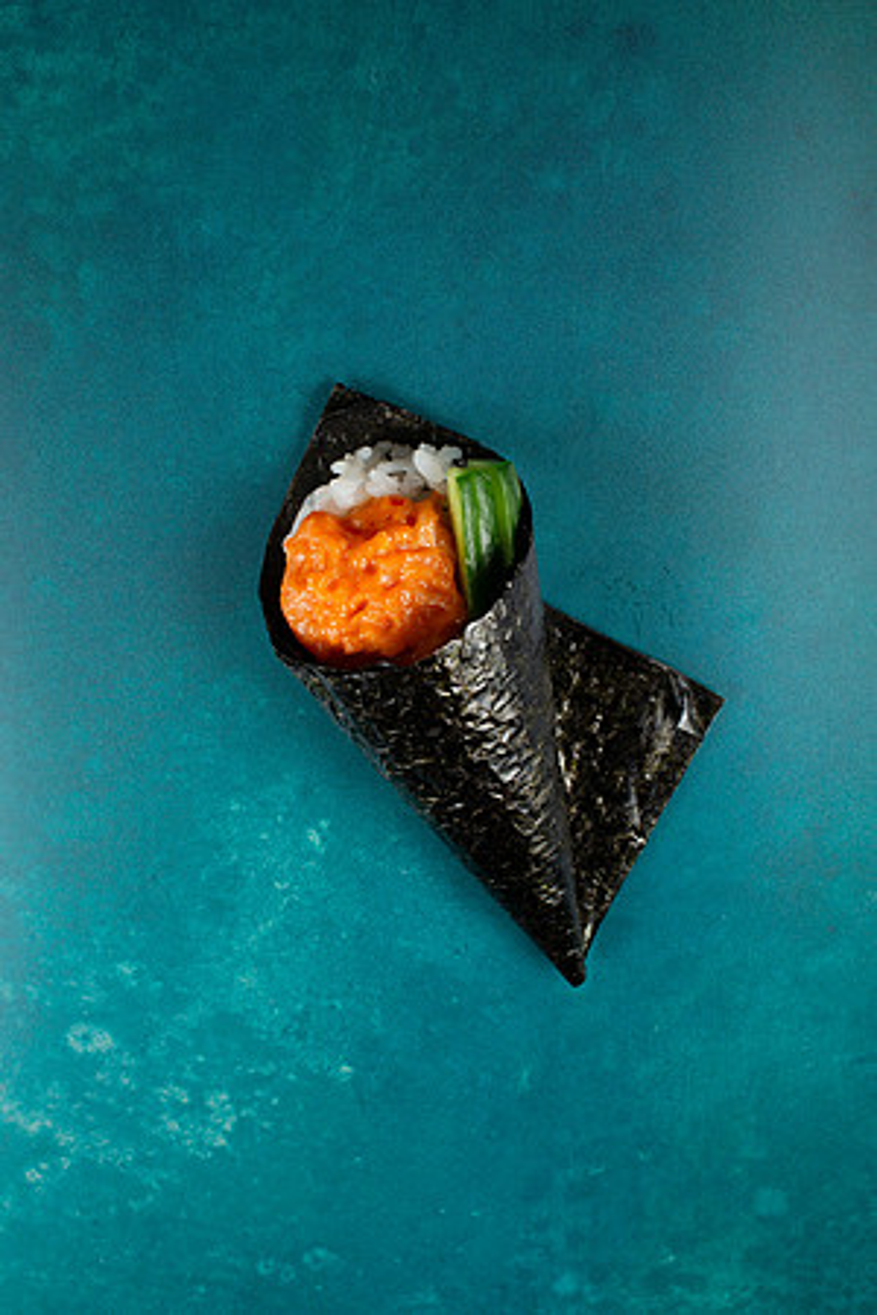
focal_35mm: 50
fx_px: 1827
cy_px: 658
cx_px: 438
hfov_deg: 27.0
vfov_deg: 39.6
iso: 250
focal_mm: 50
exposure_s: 1/200
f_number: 10
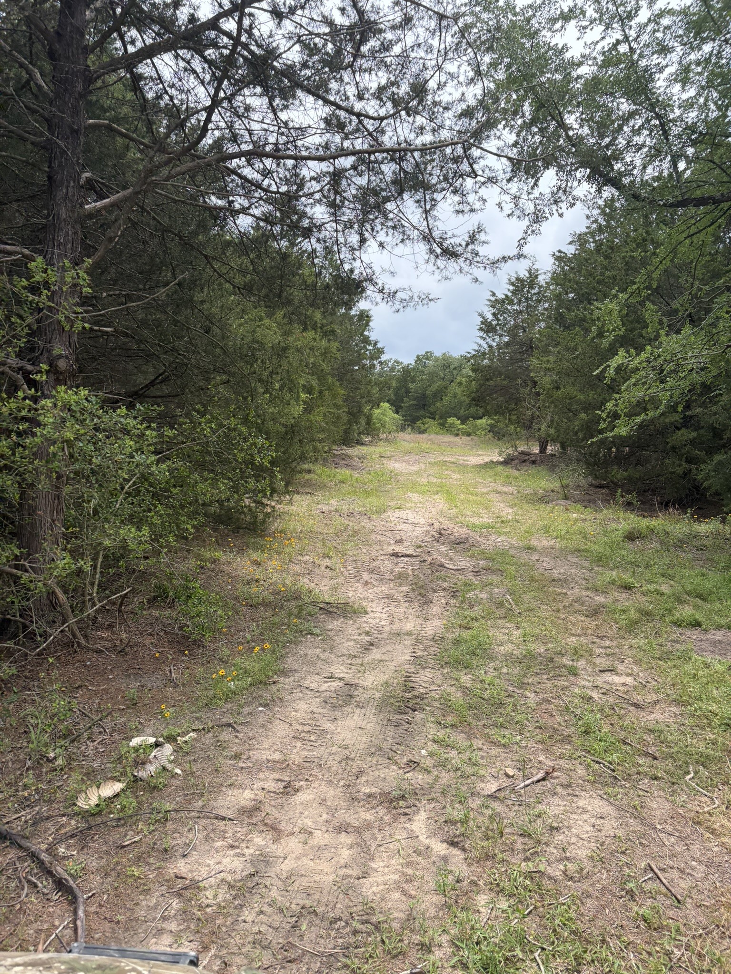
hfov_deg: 53.1
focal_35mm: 26
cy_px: 487
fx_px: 732
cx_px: 366
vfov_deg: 67.3
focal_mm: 5.96
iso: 64
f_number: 1.6
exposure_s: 1/2075
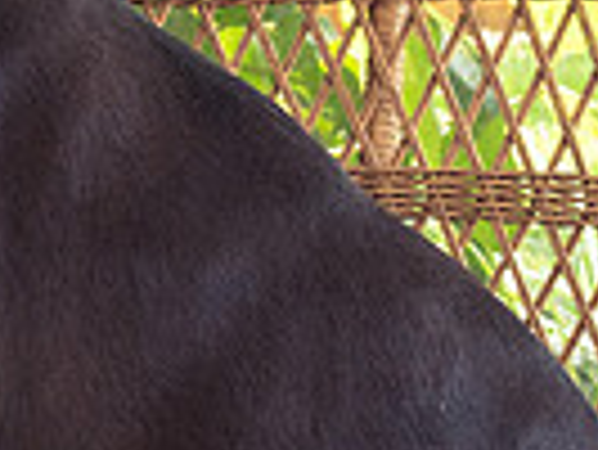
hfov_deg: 10.6
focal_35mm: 179
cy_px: 138
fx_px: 3095
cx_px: -326
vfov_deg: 8.3
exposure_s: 1/100
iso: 400
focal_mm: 24
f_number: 5
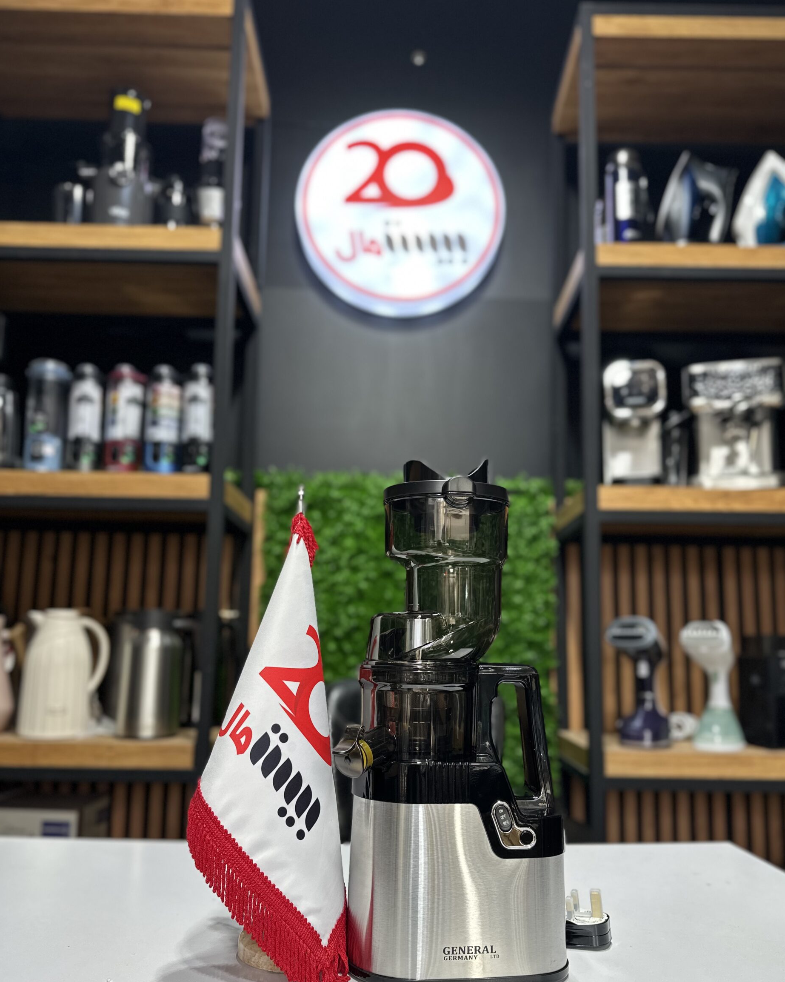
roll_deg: -1.3
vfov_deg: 65.9
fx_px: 755
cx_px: 408
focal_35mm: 26
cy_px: 544
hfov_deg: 54.9
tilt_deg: +7.9
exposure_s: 1/100
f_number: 1.78
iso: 80
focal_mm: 6.86
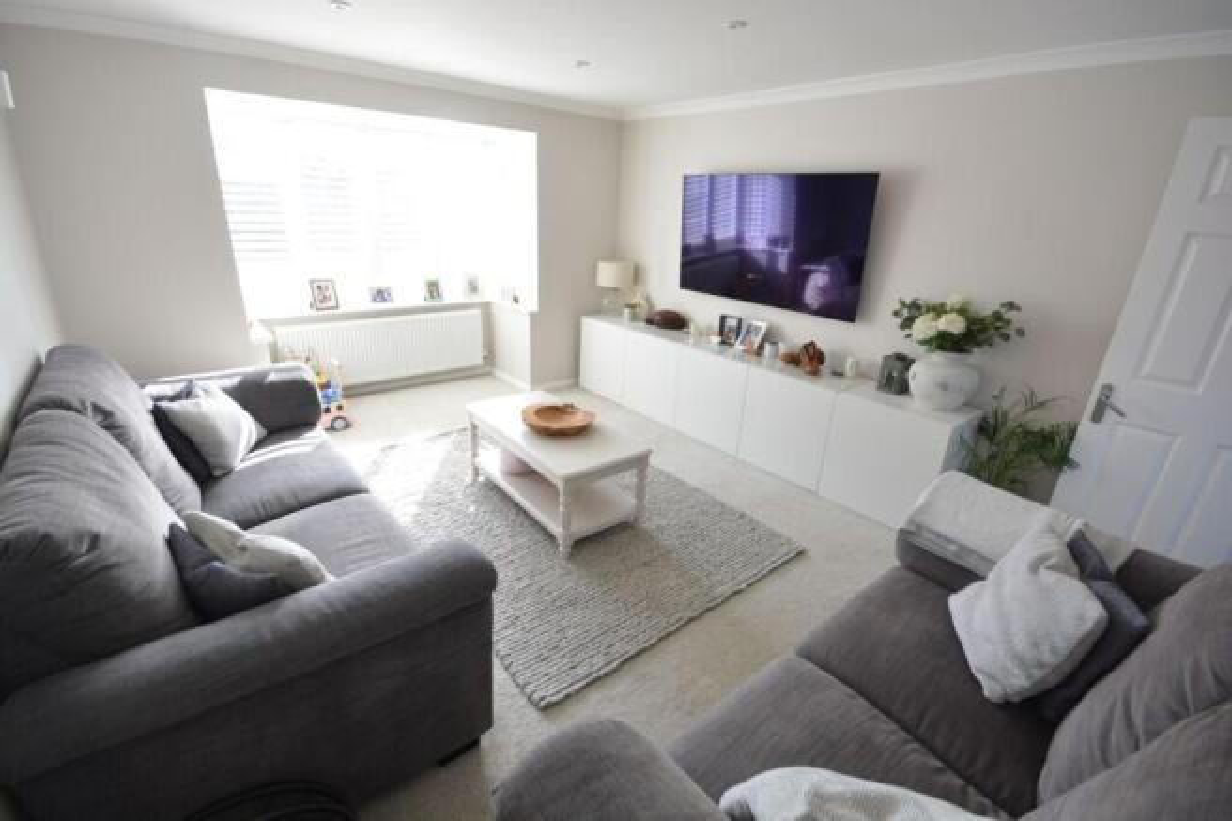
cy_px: 410
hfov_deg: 100.4
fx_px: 513
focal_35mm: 15
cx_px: 616
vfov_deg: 77.3
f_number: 8
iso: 400
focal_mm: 10
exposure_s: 1/40
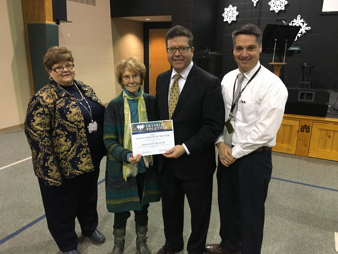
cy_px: 127
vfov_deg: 48.2
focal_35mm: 29
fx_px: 283
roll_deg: -0.1
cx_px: 169
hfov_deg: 61.7
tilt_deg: -13.9
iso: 200
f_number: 2.2
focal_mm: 4.15
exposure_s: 1/15
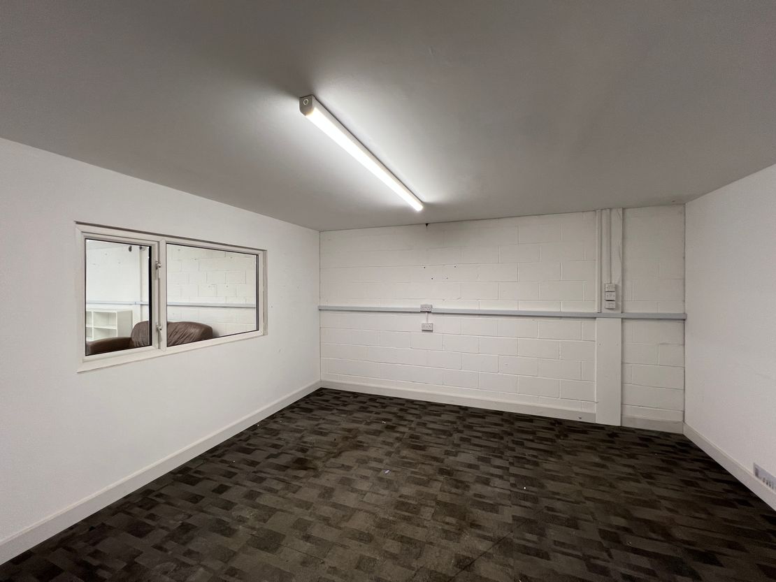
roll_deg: +0.7
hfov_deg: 106.2
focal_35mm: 13
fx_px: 291
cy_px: 291
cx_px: 388
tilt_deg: -1.5
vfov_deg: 89.9
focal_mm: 1.57
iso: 100
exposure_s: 1/100
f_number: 1.8
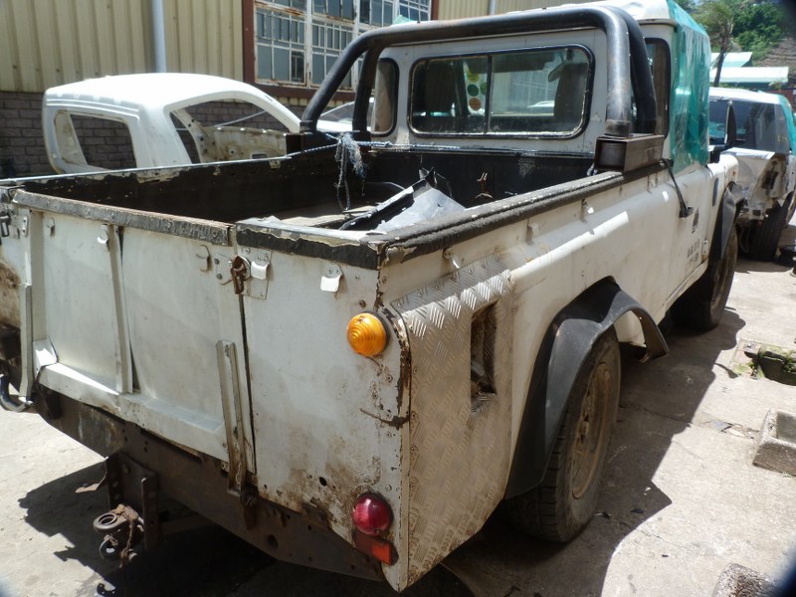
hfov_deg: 69.4
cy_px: 298
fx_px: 575
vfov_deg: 54.9
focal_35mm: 25
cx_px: 398
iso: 80
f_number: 4
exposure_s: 1/250
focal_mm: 4.5
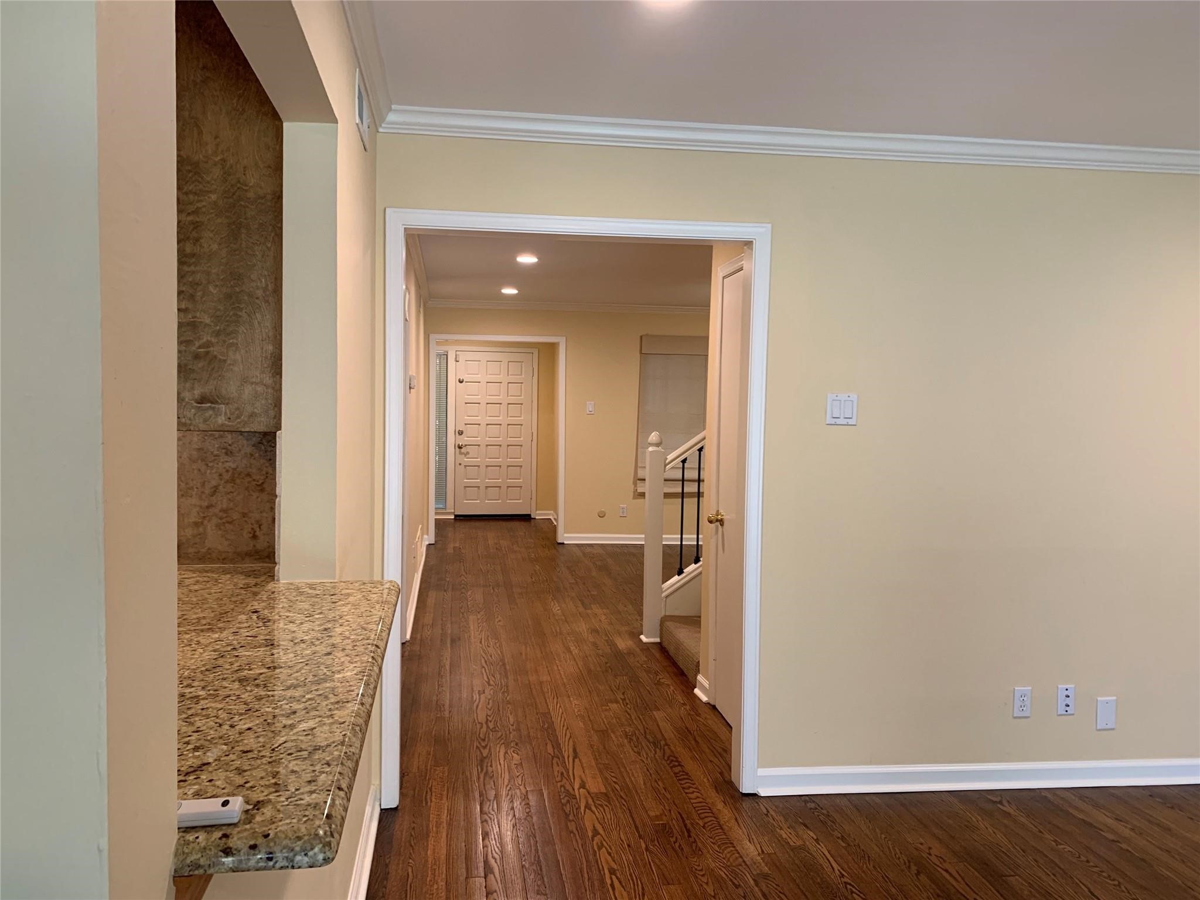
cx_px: 600
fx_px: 901
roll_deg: -0.9
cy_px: 450
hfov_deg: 67.3
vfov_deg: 53.1
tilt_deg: -3.8
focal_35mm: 26
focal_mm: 4.25
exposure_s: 1/60
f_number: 1.8
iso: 125
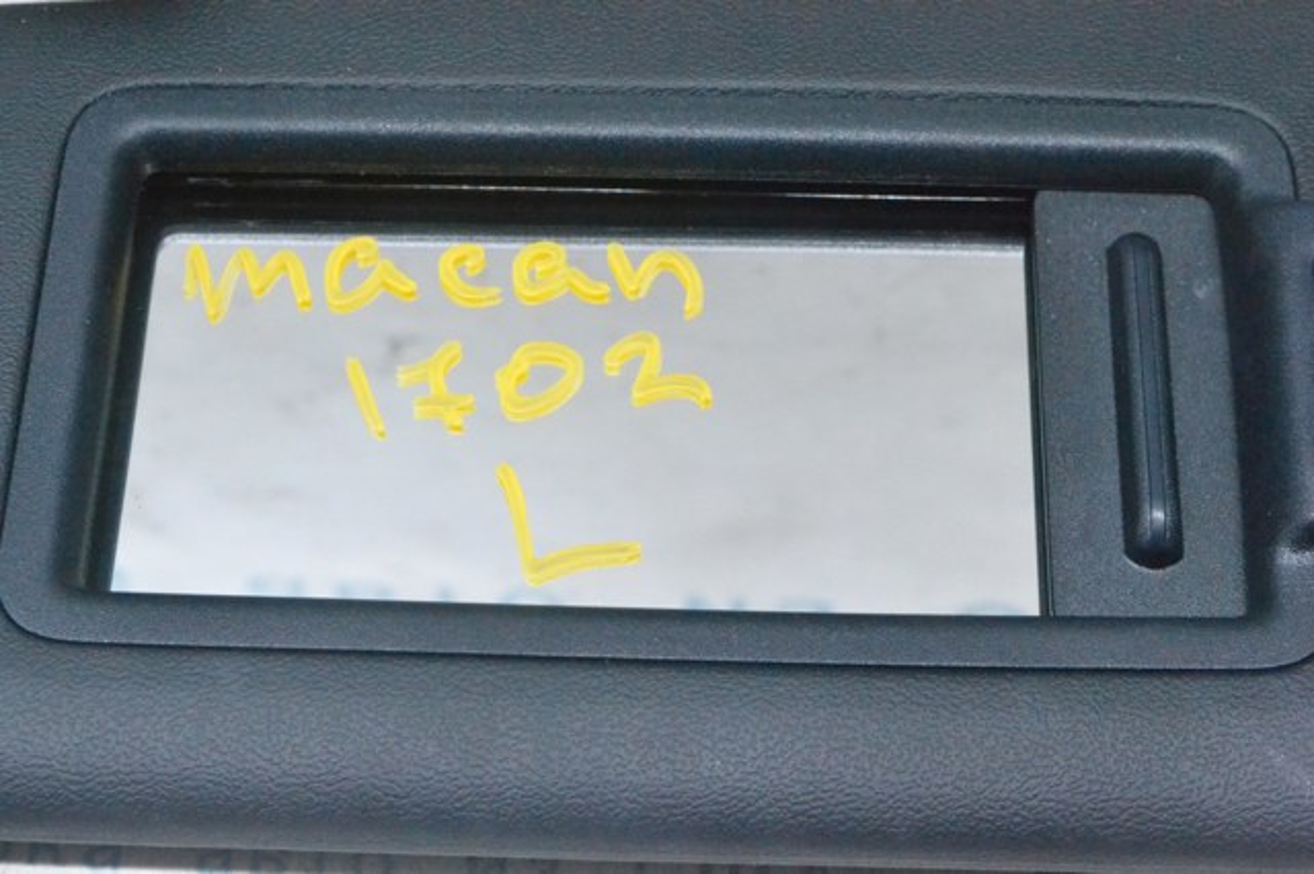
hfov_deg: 24.6
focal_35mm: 82
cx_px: 657
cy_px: 437
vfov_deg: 16.5
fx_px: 3010
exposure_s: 1/160
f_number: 10
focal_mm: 55
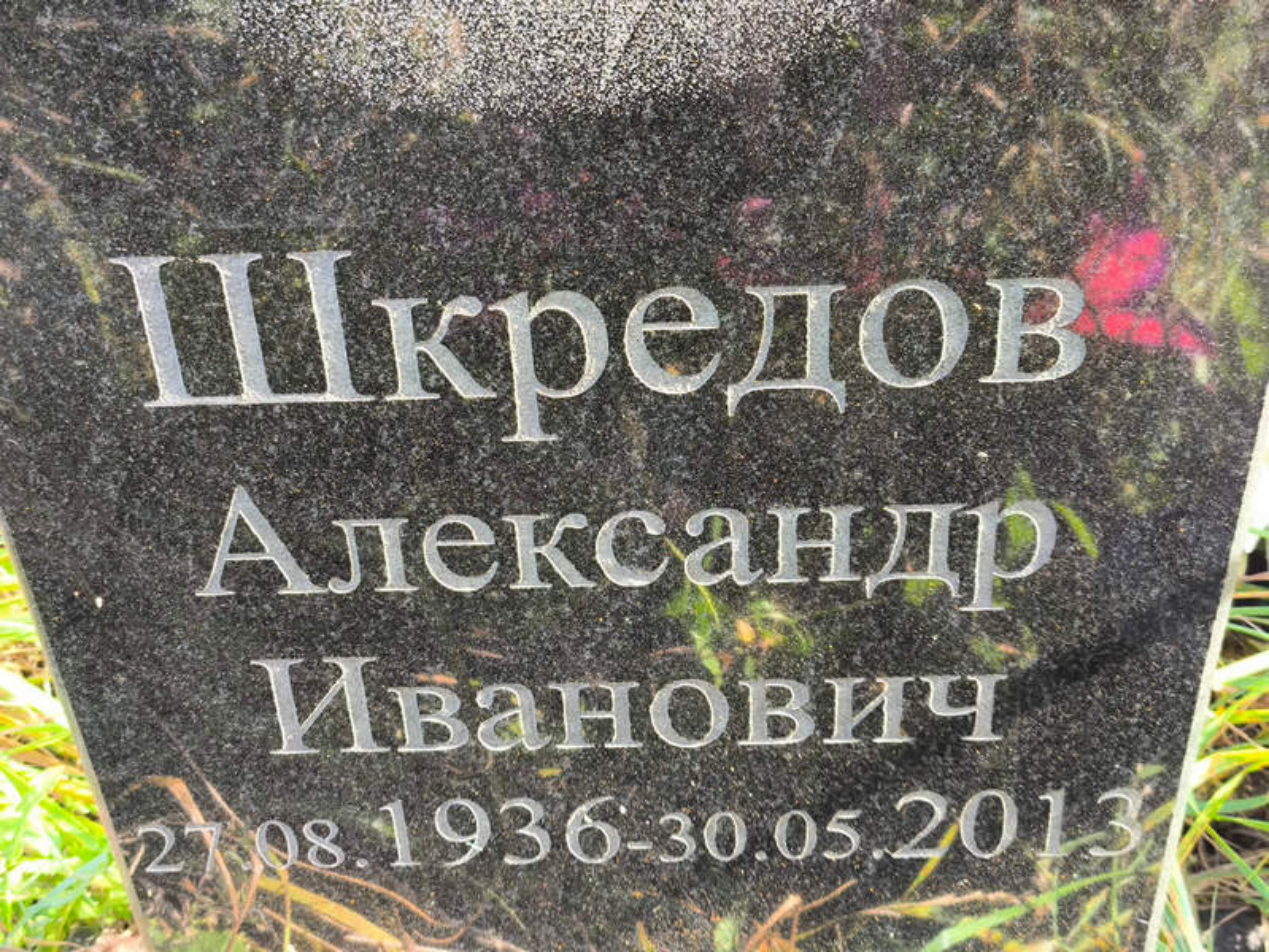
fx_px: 1834
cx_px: 634
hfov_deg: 38.2
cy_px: 476
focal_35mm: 50
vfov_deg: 29.1
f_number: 1.7
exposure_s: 1/50
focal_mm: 4.71
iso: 64
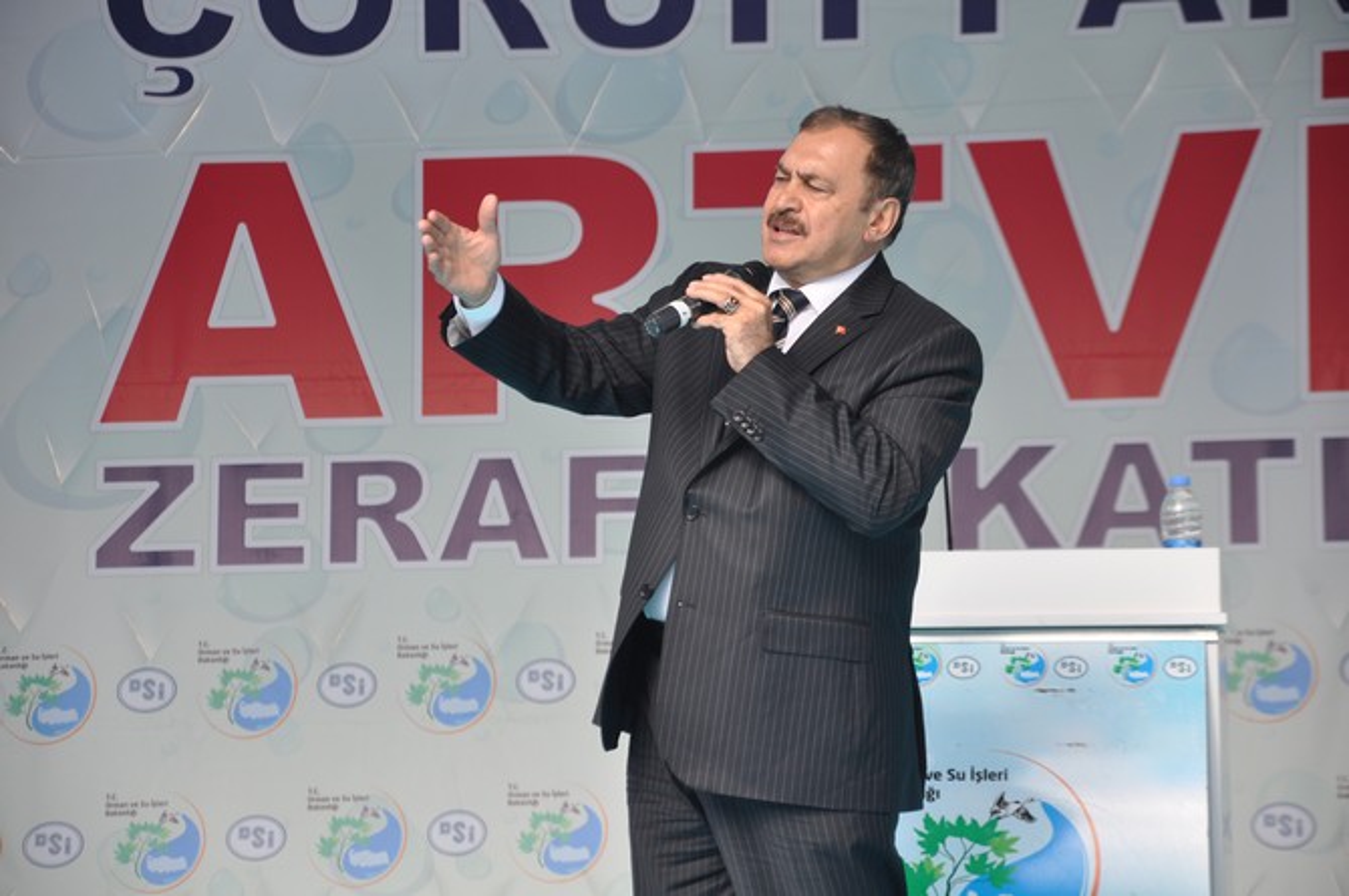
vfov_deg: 8.7
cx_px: 674
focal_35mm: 158
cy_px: 448
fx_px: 5895
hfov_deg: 13.1
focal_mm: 105
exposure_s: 1/200
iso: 200
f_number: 7.1
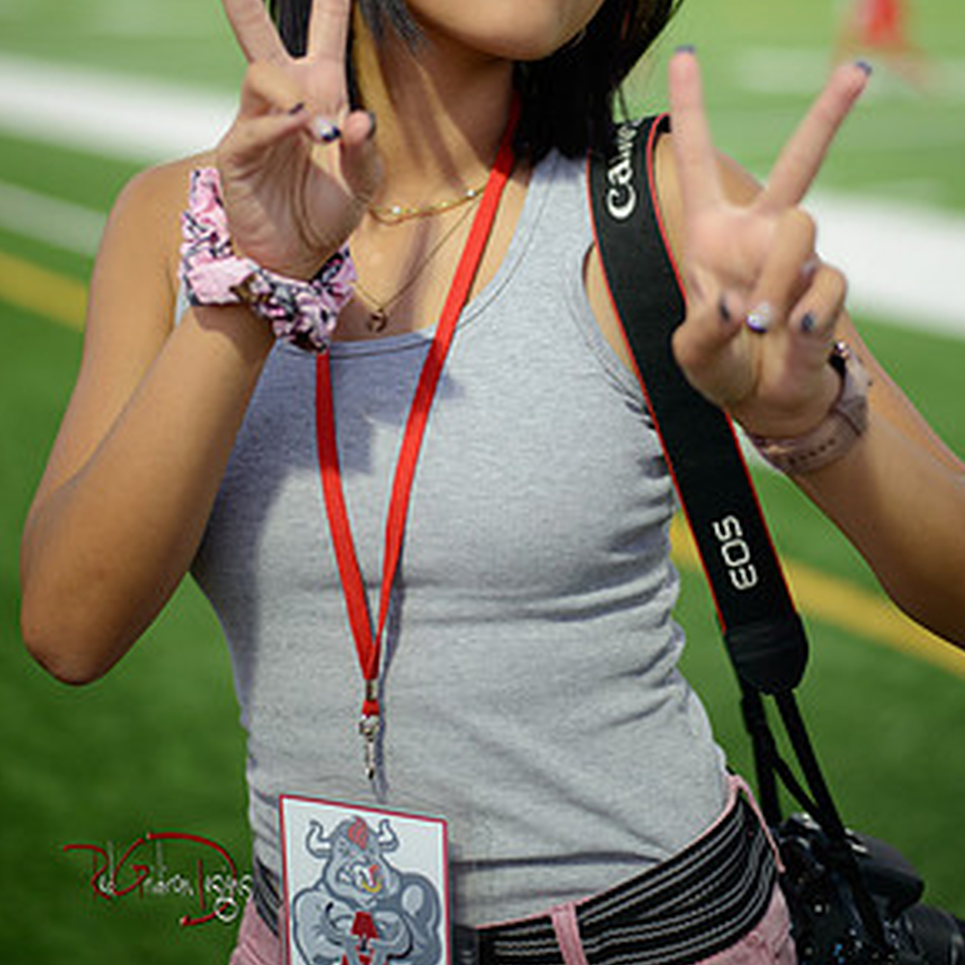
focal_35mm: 66
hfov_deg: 26.1
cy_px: 256
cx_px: 496
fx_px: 2082
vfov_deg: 25.8
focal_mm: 50
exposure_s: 1/200
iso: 400
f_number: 1.8
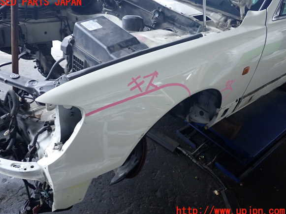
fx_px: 256
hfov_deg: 58.4
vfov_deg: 45.4
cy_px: 107
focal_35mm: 31
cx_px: 140
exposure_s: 1/125
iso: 250
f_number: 2.3
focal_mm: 5.4
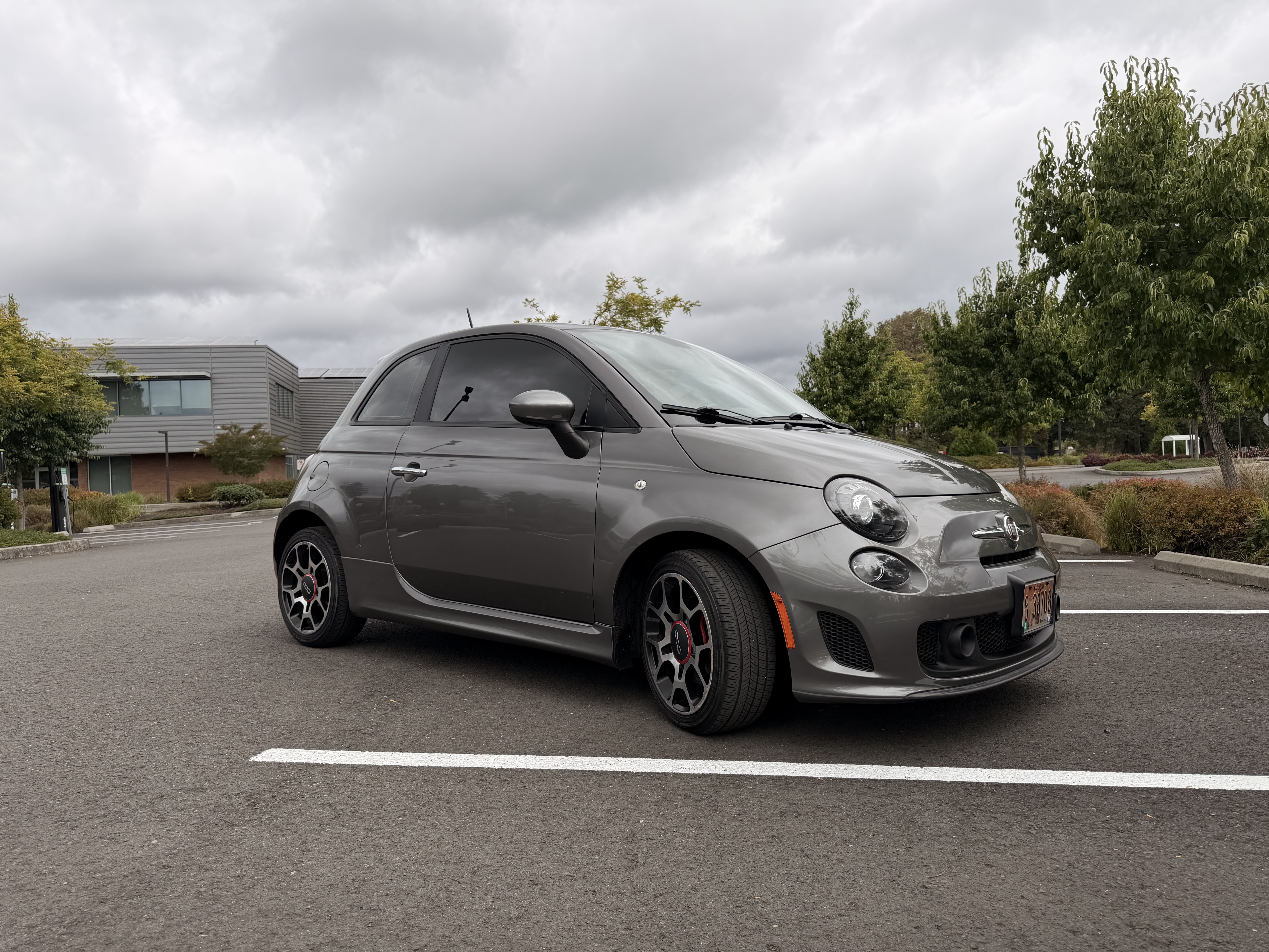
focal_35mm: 24
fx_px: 880
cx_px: 634
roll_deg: +2.6
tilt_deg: -0.2
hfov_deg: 71.6
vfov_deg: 56.8
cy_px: 476
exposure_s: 1/3279
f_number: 1.78
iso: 80
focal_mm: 6.76
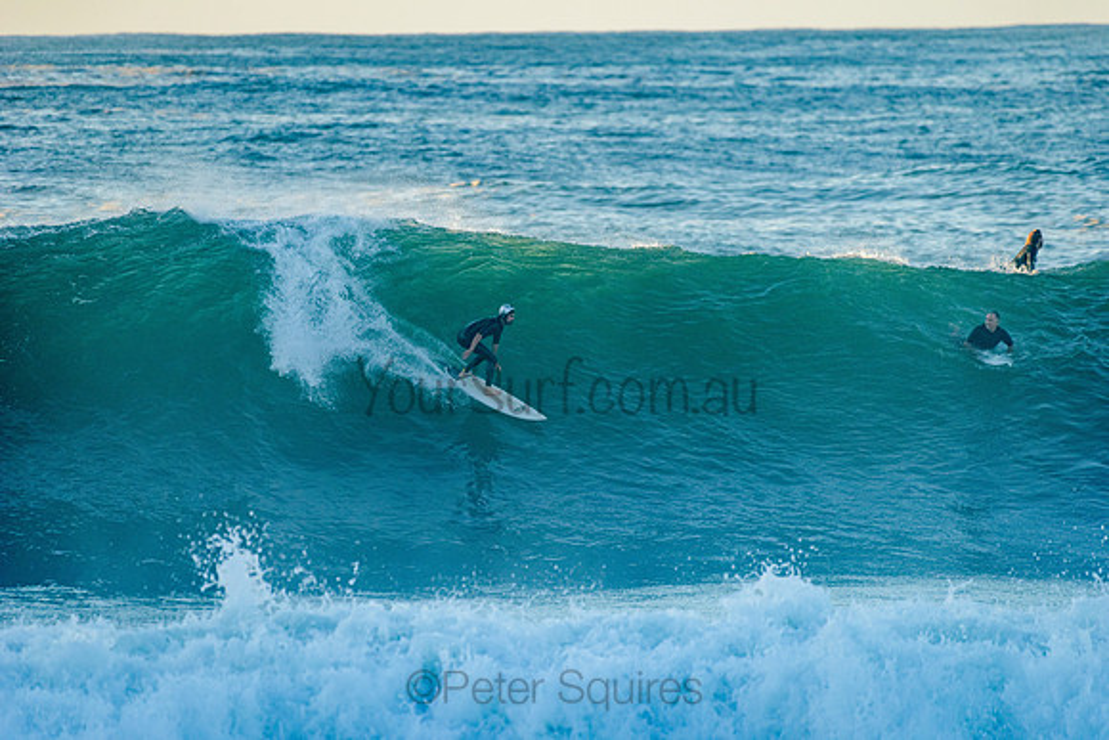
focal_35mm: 500
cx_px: 554
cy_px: 370
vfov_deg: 2.8
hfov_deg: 4.1
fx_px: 15406
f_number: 5.6
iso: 640
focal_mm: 500
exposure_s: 1/1600
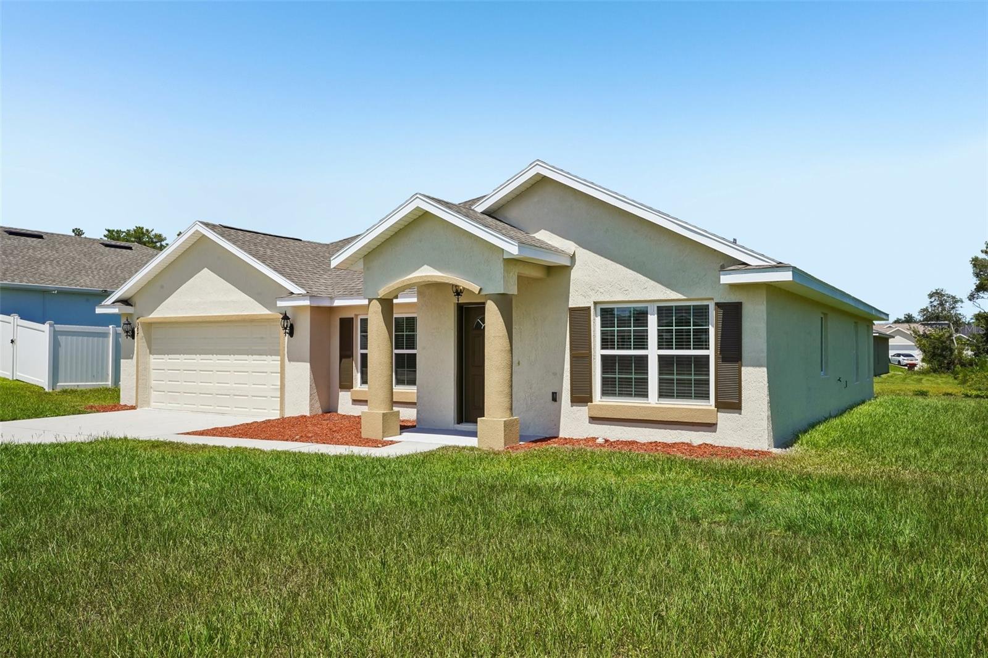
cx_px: 494
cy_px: 329
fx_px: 768
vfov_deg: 46.4
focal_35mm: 28
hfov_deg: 65.5
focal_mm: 28
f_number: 20
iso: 100
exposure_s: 1/50
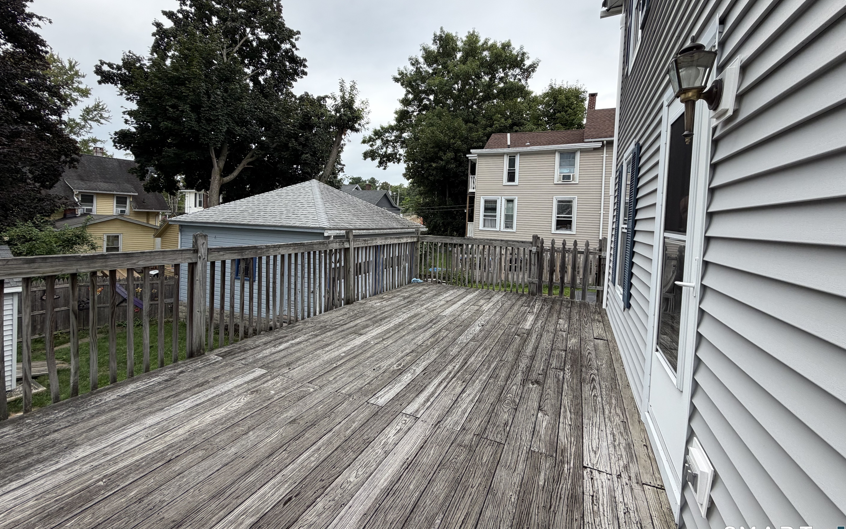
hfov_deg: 101.5
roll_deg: -2.1
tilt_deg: -1.6
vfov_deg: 74.4
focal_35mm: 15
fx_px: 346
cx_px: 423
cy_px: 228
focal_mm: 2.22
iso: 50
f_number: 2.2
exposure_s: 1/502
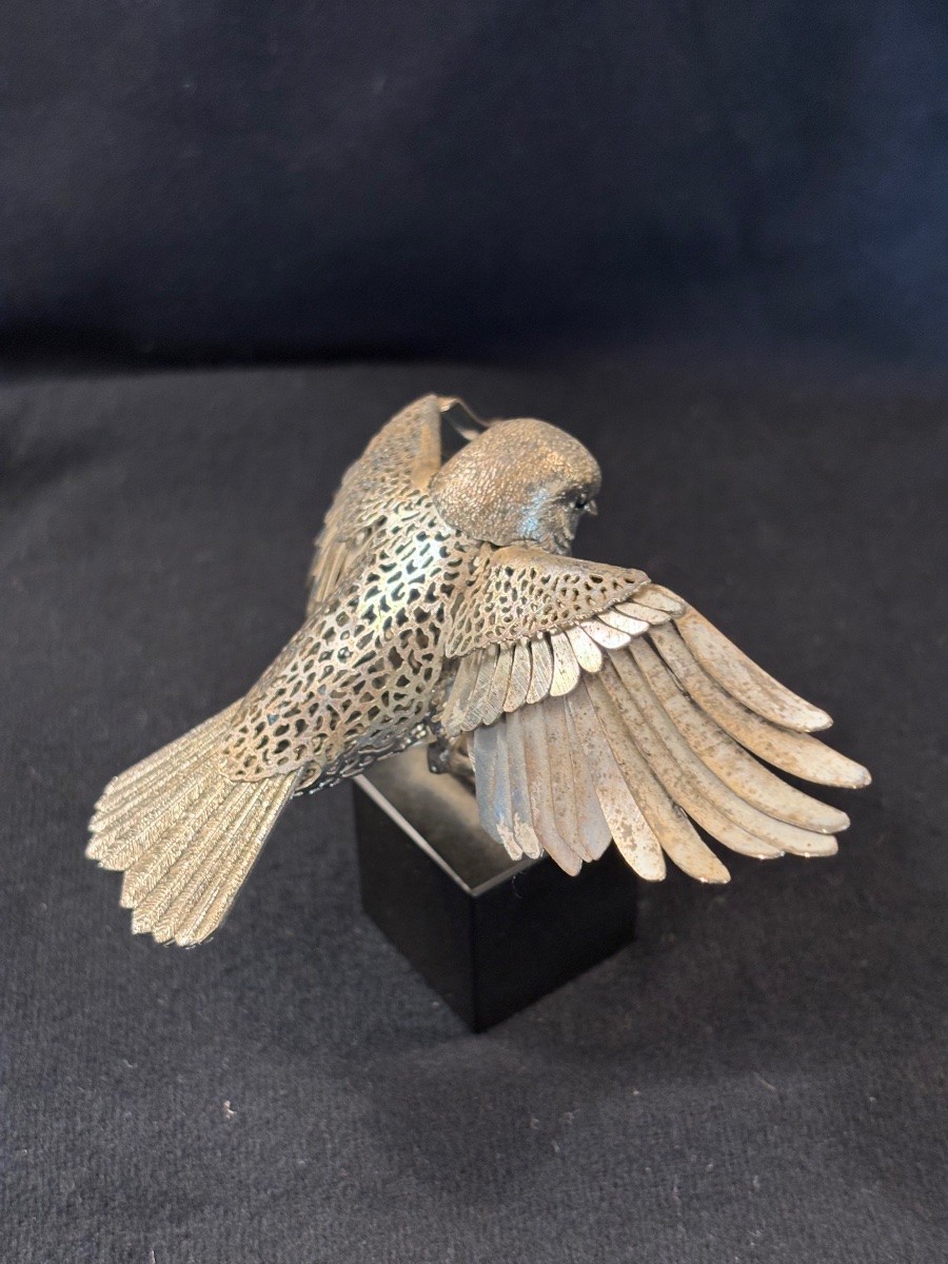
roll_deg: +1.3
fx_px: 1899
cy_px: 632
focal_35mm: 52
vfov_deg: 36.8
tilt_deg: -39.8
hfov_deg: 28.0
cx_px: 474
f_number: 1.6
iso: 125
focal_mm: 5.96
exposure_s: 1/33
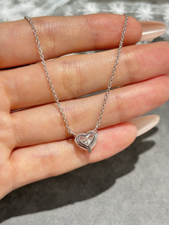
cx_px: 84
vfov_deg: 36.8
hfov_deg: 28.0
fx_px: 338
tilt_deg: -51.6
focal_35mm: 52
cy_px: 112
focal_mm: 5.96
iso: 40
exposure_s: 1/100
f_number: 1.6
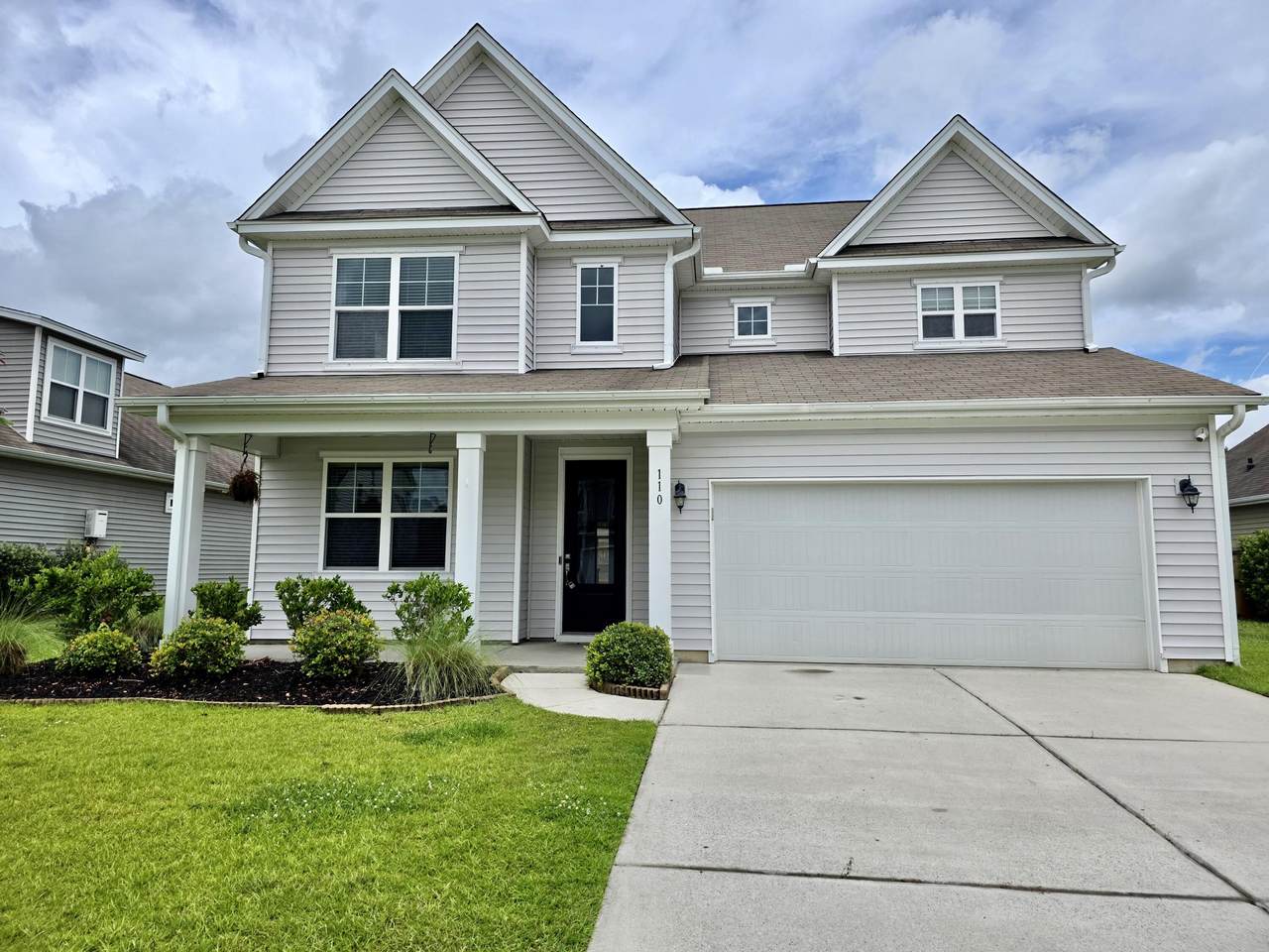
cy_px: 476
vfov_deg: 58.9
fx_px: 843
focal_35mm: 23
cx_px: 634
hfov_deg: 73.9
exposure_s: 1/7944
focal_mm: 6.3
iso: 50
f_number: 1.7
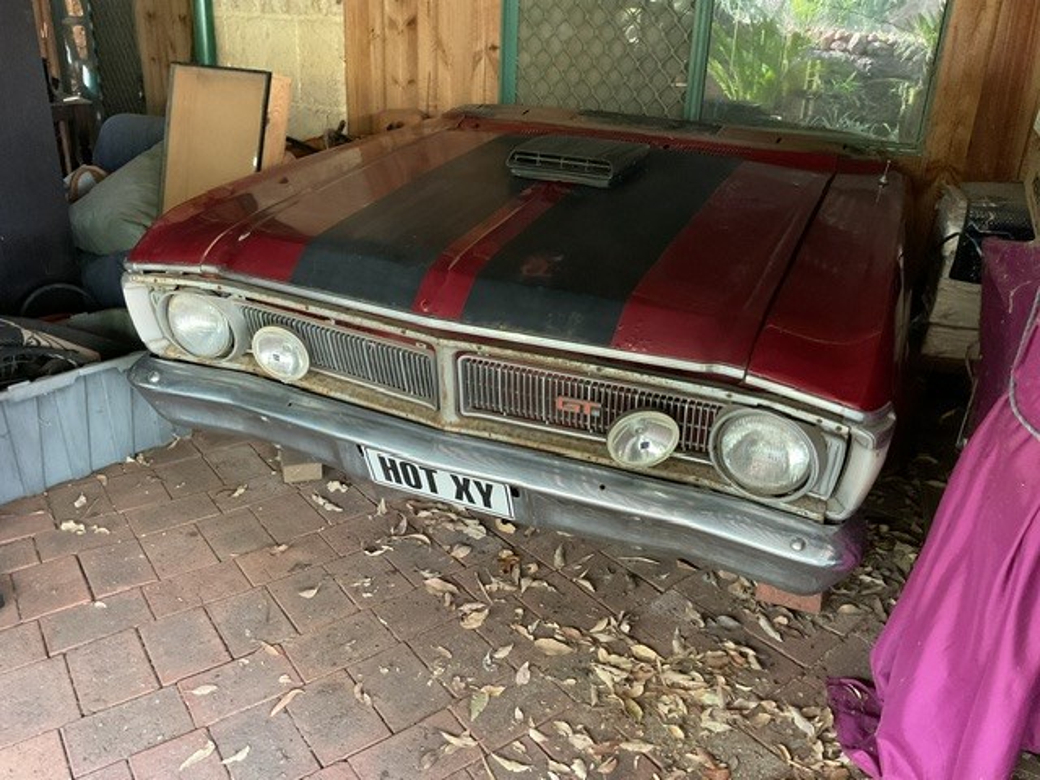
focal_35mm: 29
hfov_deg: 61.7
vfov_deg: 48.2
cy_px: 390
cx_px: 520
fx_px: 871
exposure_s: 1/30
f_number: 1.8
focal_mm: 3
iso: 400
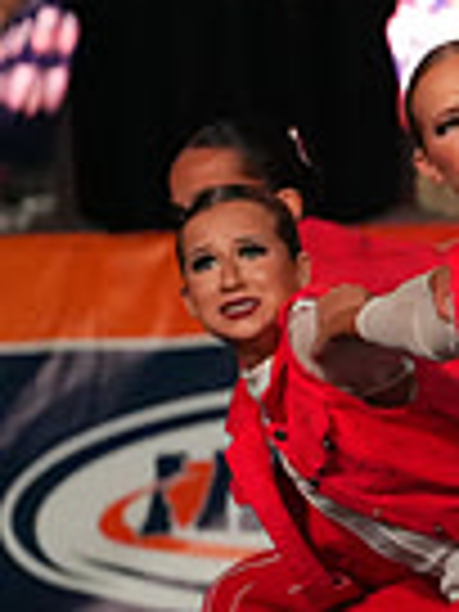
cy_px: 205
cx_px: 1269
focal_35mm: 1228
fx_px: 21711
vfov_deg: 1.6
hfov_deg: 1.2
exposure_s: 1/1250
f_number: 3.5
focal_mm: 300
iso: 16000
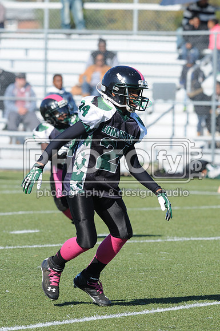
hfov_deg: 3.0
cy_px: 166
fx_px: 4137
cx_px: 110
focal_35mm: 450
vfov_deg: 4.6
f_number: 7.1
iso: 200
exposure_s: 1/500
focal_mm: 300
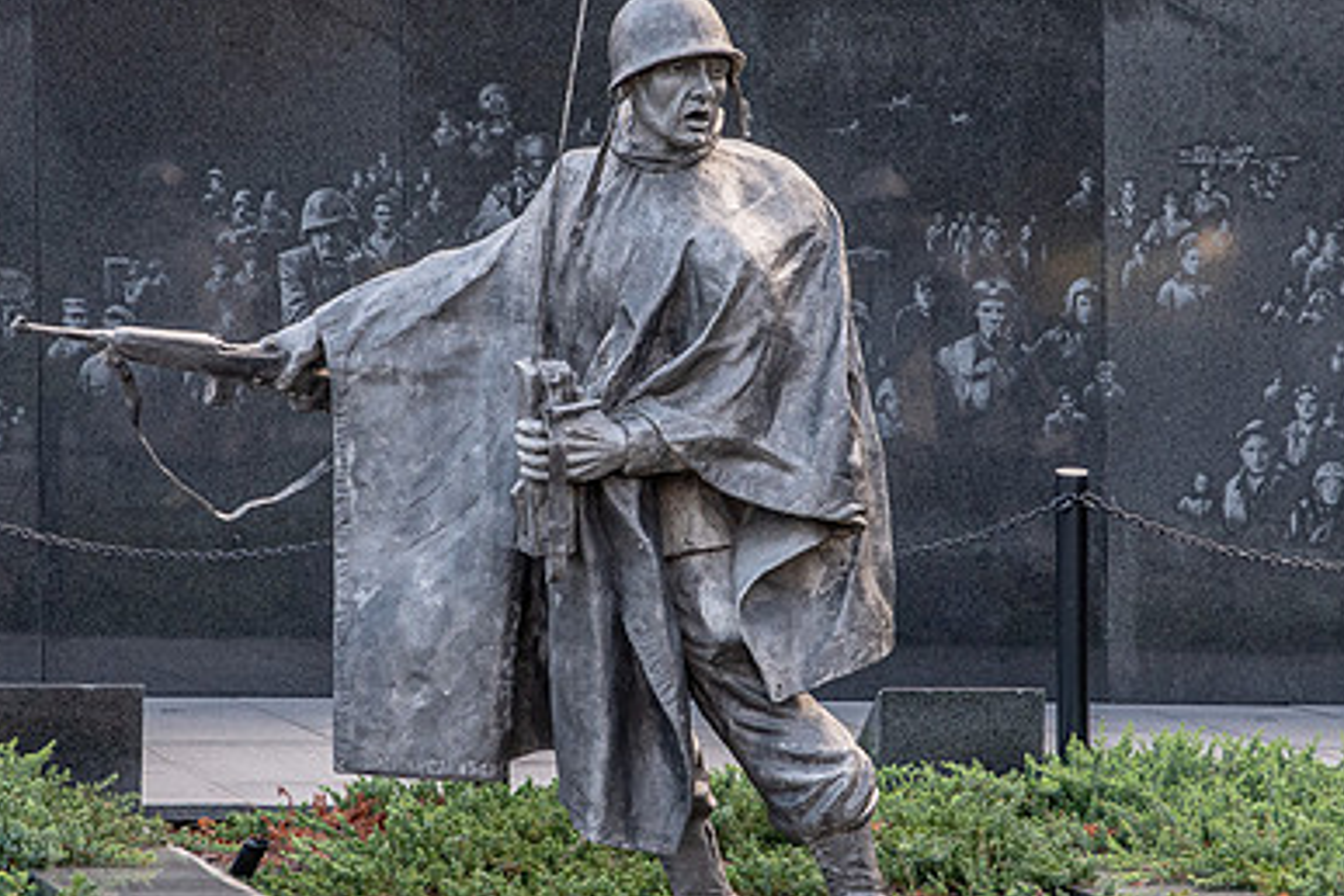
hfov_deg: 12.3
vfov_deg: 8.2
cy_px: 420
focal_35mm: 167
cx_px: 671
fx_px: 6234
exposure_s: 1/400
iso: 640
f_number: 5
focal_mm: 55
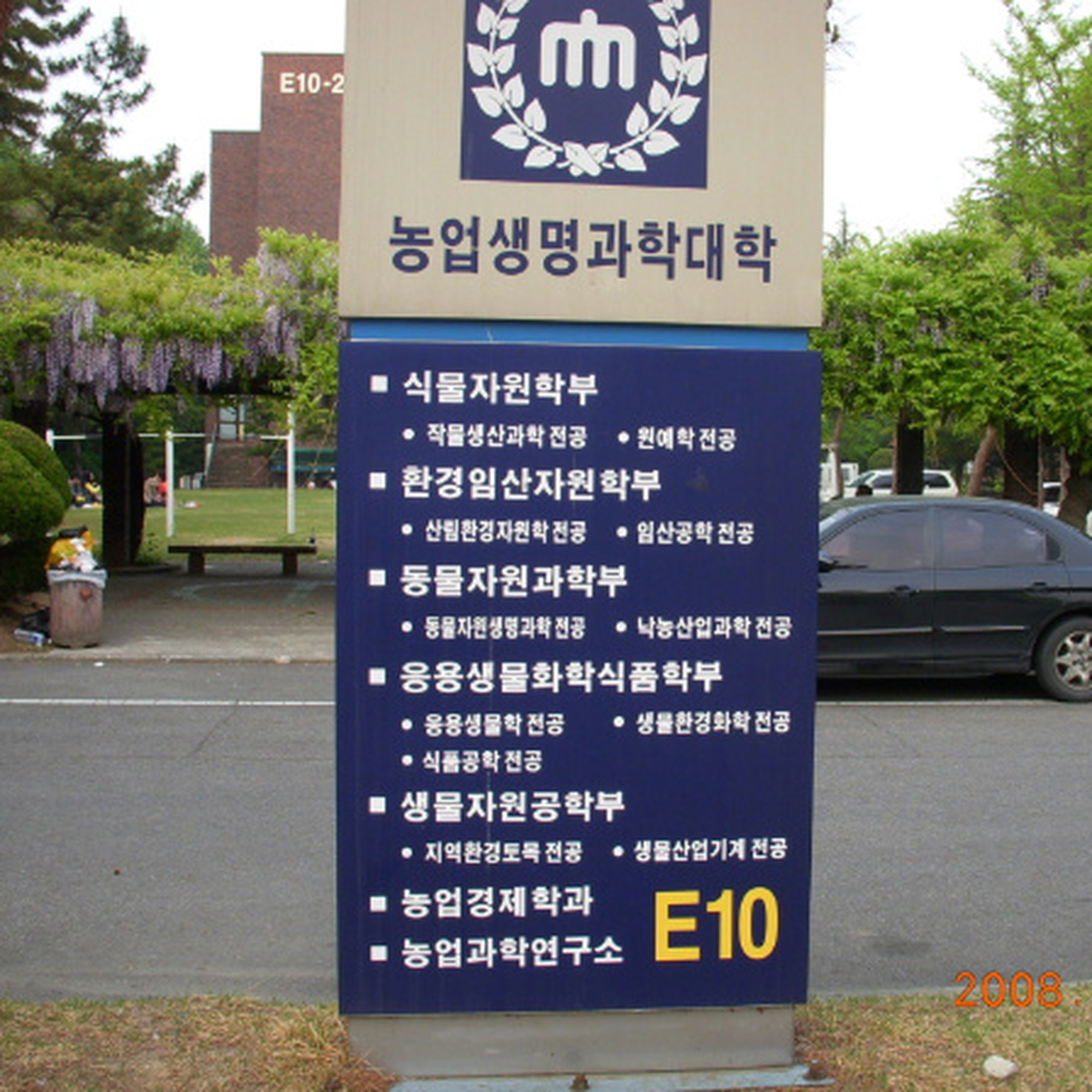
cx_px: 685
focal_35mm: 48
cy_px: 526
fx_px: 1713
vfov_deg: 35.4
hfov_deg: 35.2
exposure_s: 1/200
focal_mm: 6.3
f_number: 3.3
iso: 100
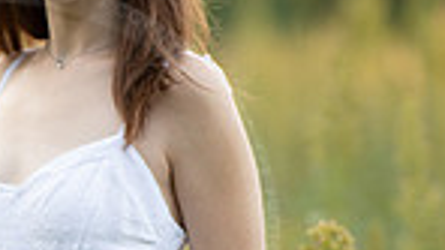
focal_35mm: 271
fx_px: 3195
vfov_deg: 4.5
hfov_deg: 7.9
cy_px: 340
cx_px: 72
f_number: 1.2
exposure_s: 1/800
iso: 160
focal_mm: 85
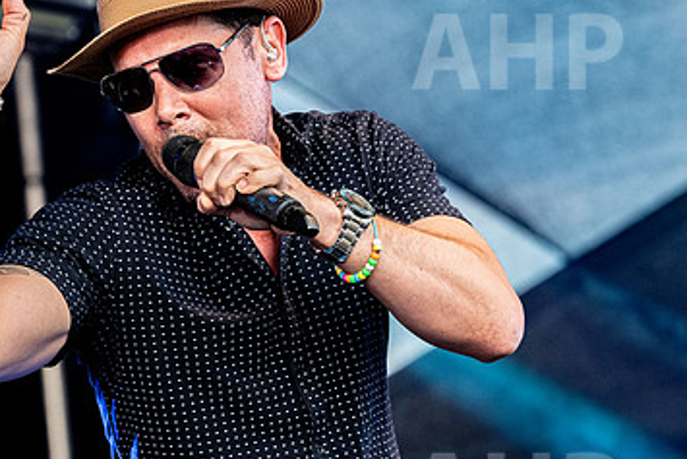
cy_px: 245
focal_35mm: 296
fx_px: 5651
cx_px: 205
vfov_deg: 4.6
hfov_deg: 7.0
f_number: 5
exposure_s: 1/500
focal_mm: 165
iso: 1250
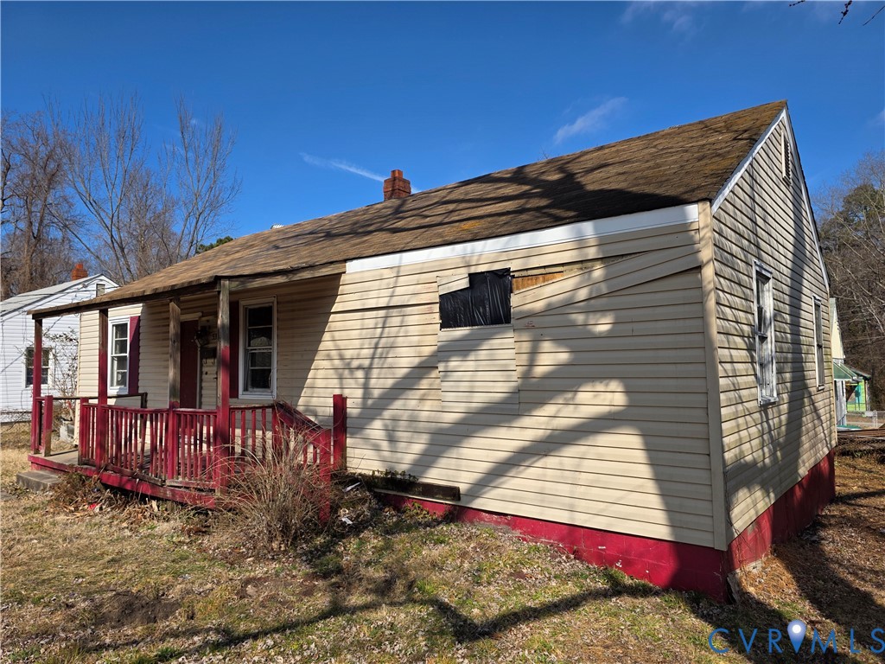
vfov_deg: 58.9
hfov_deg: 73.9
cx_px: 442
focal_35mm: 23
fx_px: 588
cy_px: 332
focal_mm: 6.3
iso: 80
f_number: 1.7
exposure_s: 1/6574
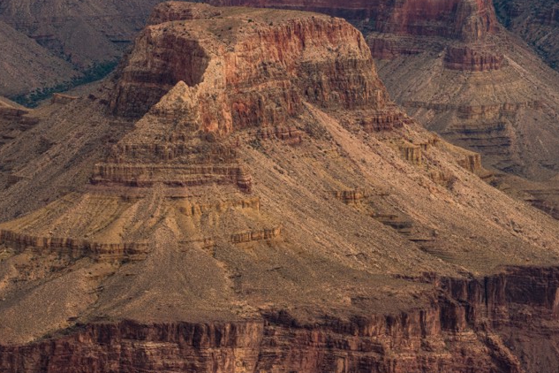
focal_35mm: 256
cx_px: 303
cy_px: 197
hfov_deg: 8.0
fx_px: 3975
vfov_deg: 5.4
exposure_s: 1/25
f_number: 22
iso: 400
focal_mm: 180
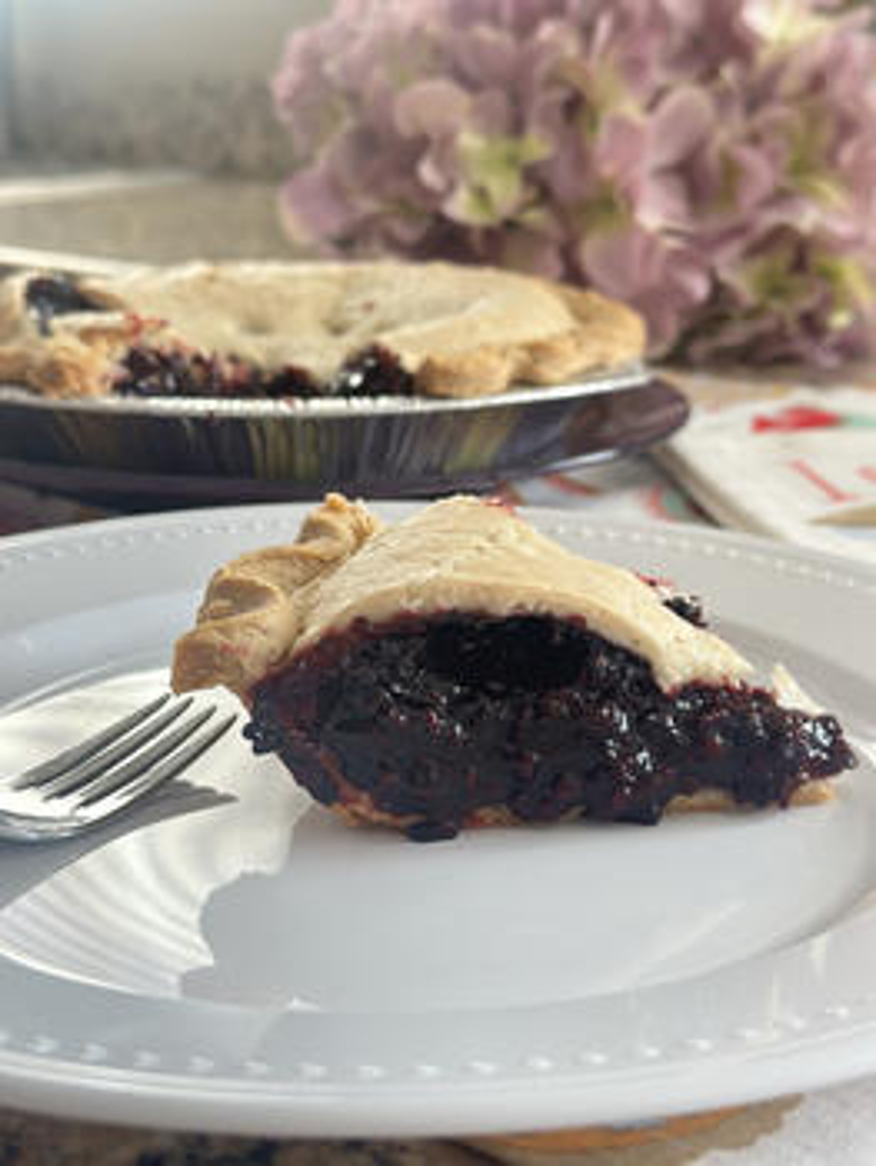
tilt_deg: -16.9
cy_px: 583
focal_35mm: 48
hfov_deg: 30.3
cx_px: 438
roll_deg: -1.6
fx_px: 1618
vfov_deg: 39.6
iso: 200
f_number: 1.78
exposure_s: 1/60
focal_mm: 6.86
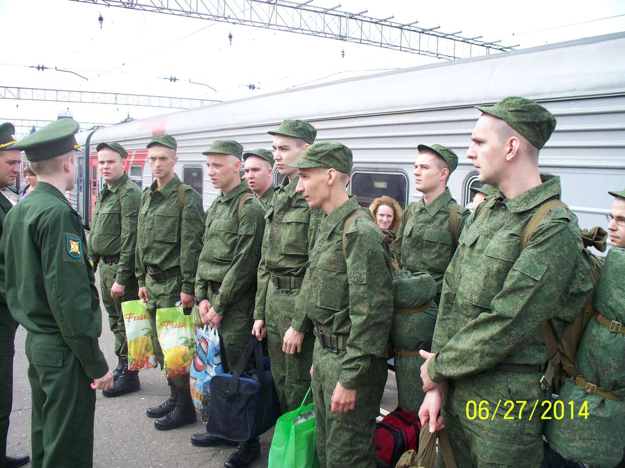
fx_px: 650
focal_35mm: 36
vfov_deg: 39.7
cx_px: 312
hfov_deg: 51.4
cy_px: 234
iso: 64
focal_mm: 7.54
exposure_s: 1/200
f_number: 2.8
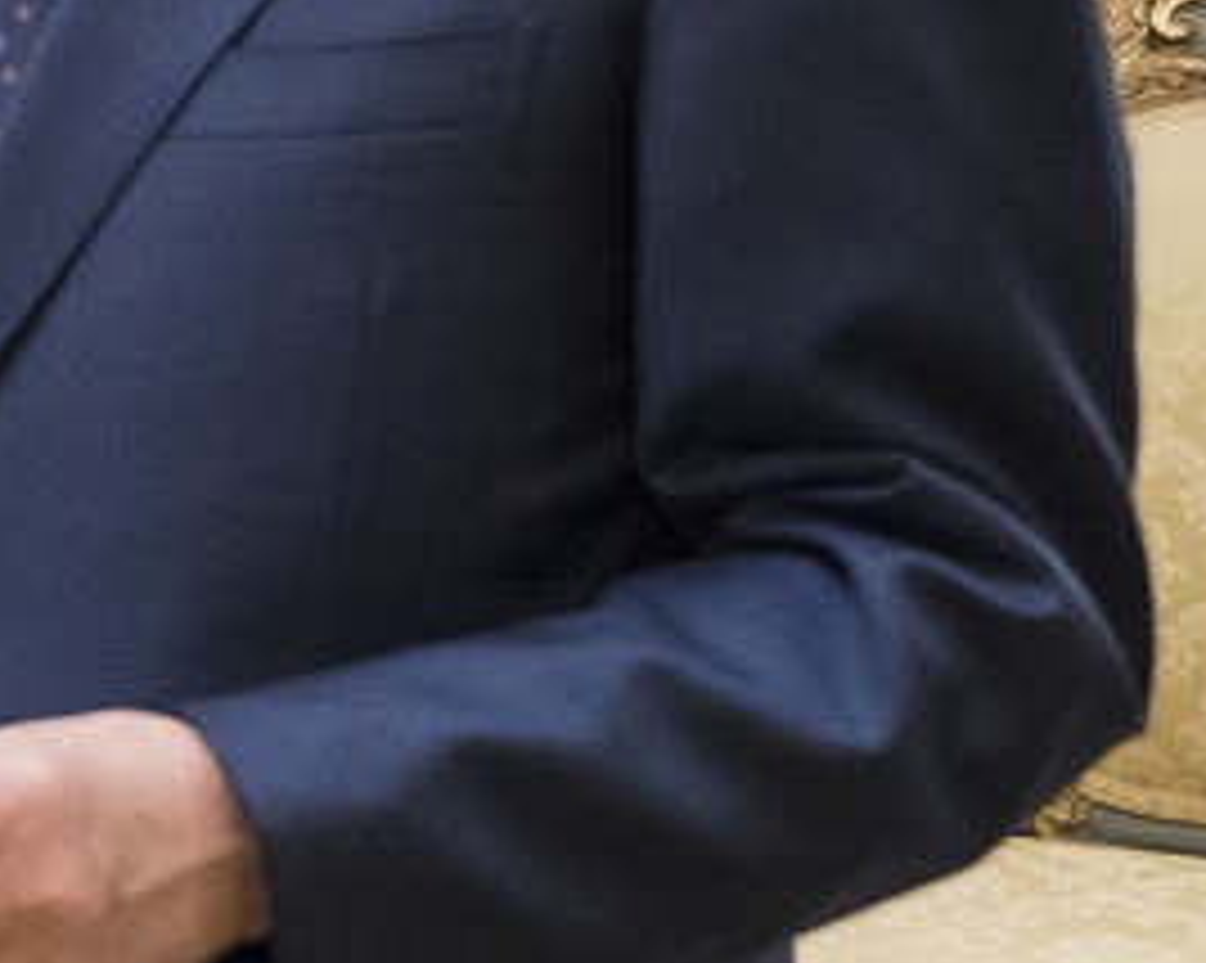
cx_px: -1197
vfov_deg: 15.1
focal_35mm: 101
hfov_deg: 15.3
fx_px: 3602
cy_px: 171
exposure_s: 1/125
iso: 4000
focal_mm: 24
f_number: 3.2
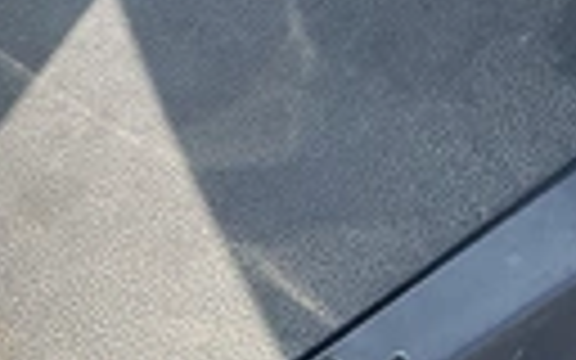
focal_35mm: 96
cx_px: 374
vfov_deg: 12.4
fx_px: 1507
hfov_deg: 21.6
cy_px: -306
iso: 25
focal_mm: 3
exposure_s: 1/419
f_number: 1.8
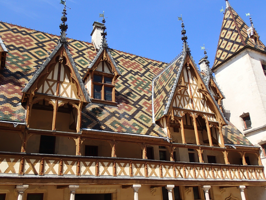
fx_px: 246
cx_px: 133
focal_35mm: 32
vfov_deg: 44.2
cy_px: 100
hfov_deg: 56.8
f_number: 3.2
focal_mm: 5.87
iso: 100
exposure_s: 1/1000
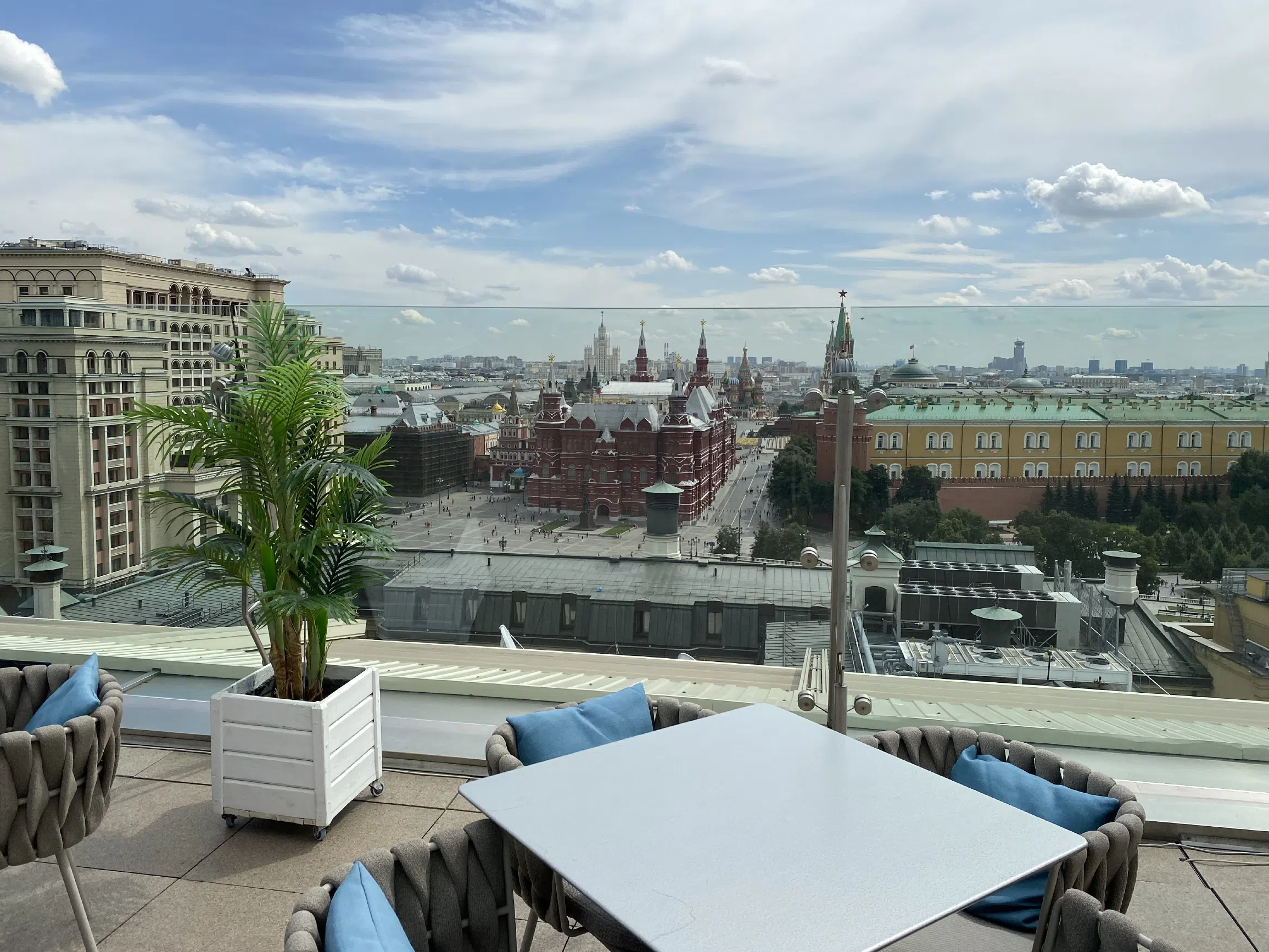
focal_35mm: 27
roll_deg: -1.1
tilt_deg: -4.1
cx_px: 612
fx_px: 990
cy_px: 467
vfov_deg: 51.3
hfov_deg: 65.3
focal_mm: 4.25
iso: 32
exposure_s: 1/4808
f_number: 1.8
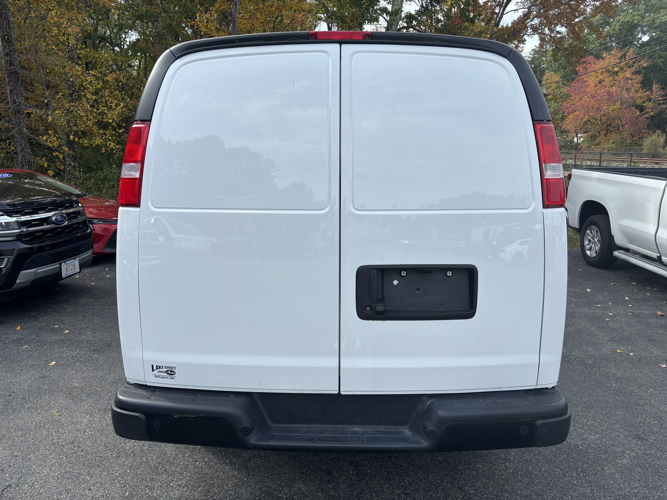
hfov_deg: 67.3
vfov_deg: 53.1
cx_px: 334
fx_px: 501
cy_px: 250
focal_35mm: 26
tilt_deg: -8.5
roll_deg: -0.2
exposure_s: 1/1783
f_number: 1.6
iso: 50
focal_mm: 5.96
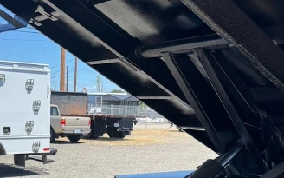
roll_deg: -3.8
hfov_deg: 33.0
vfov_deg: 20.8
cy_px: 131
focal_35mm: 62
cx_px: 138
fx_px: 480
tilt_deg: -4.1
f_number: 1.78
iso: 80
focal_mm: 6.76
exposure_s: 1/2331
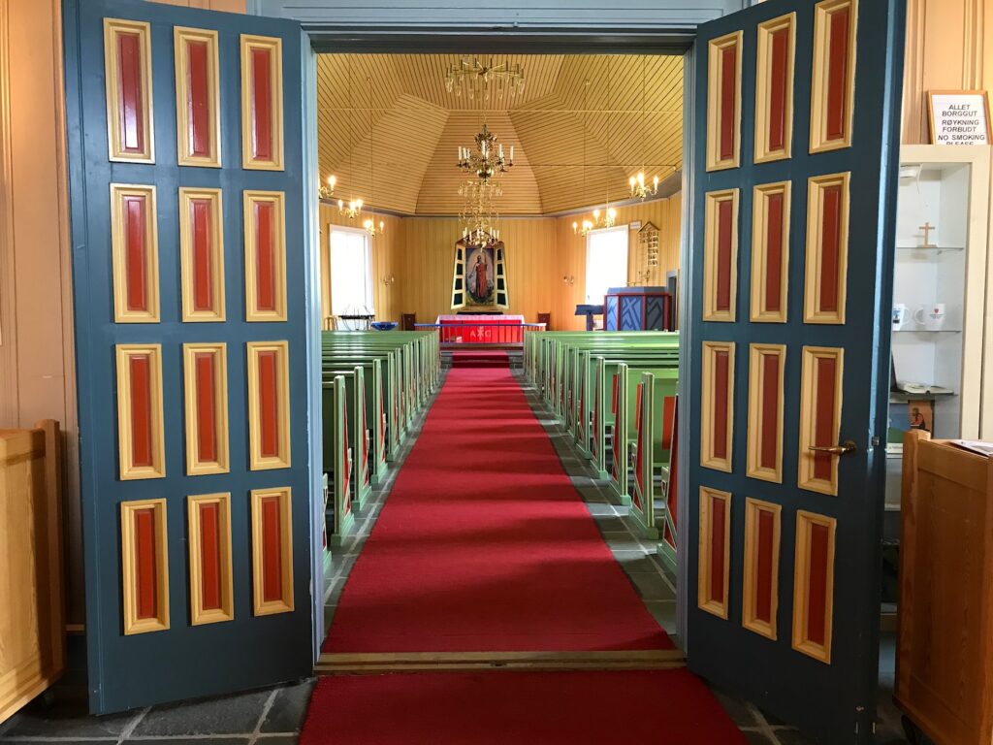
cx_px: 496
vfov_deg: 49.7
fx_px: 803
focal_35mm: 28
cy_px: 372
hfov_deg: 63.4
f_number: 1.8
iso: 50
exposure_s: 1/17
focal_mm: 3.99
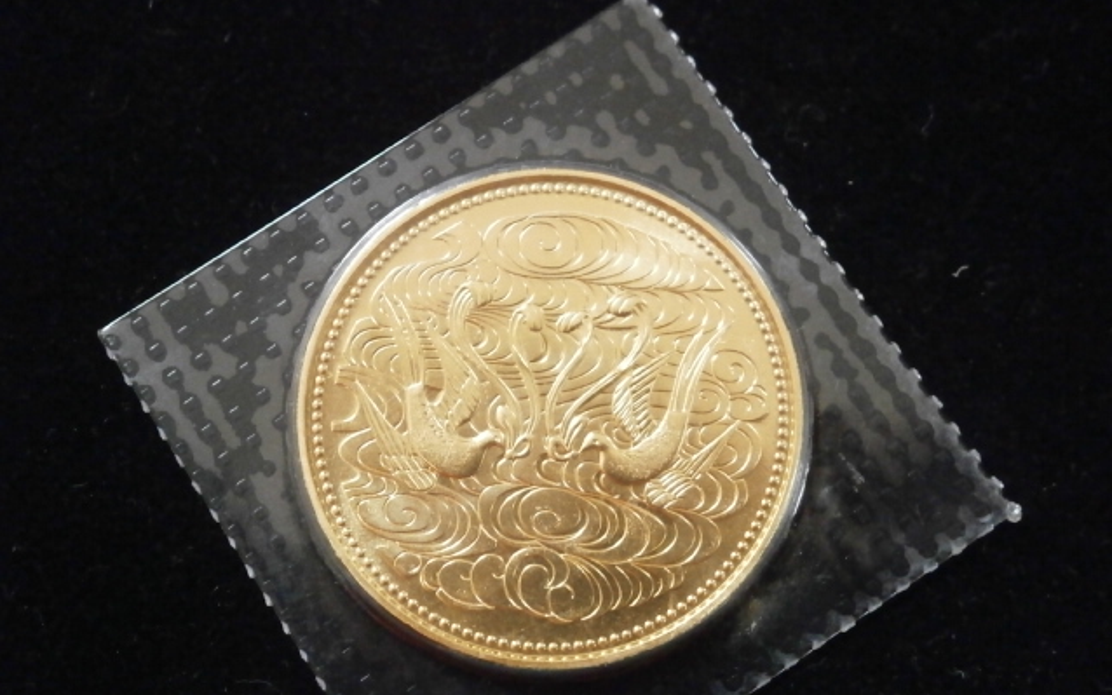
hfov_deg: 40.3
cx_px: 556
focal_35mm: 50
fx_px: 1516
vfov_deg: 25.8
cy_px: 411
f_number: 3.4
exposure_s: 1/80
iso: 800
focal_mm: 8.3
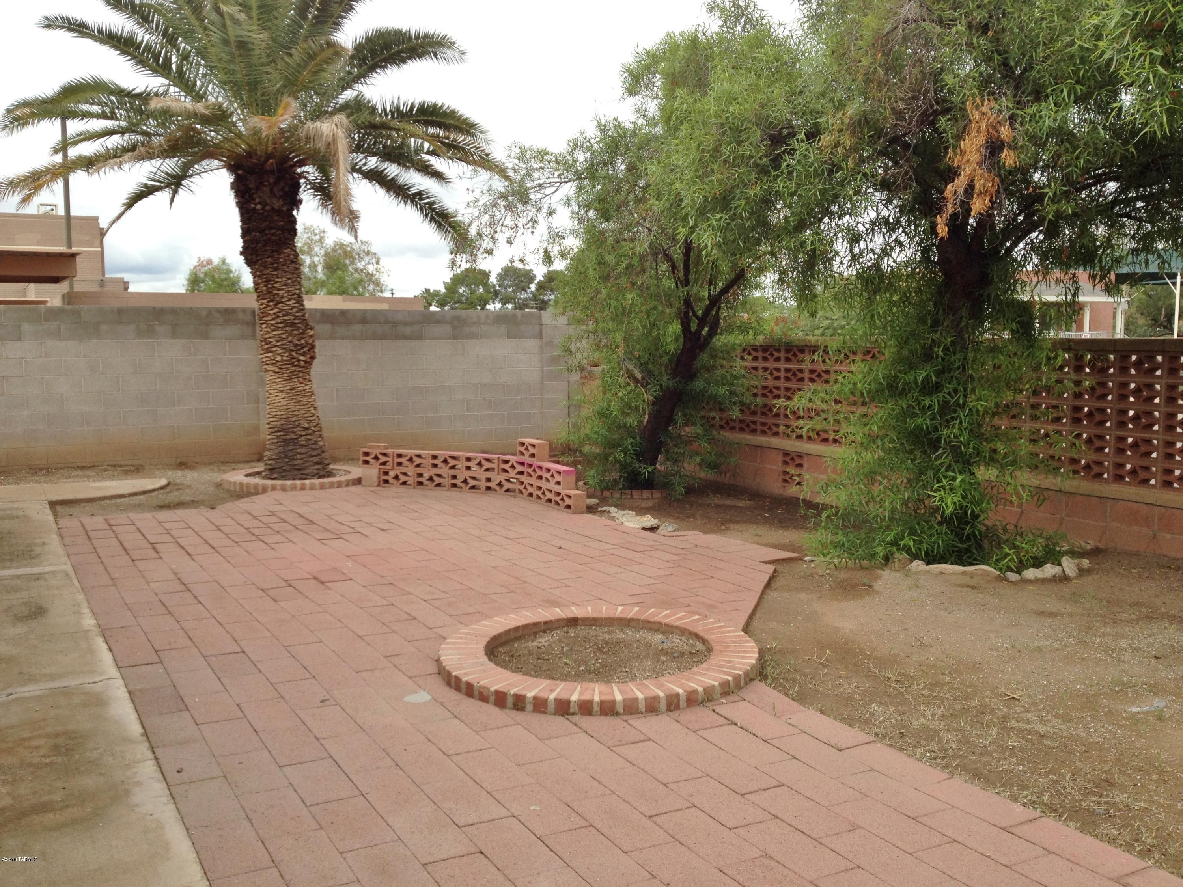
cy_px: 444
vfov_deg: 40.7
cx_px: 592
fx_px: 1196
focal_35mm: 35
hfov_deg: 52.6
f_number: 2.4
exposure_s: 1/484
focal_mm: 4.28
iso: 50
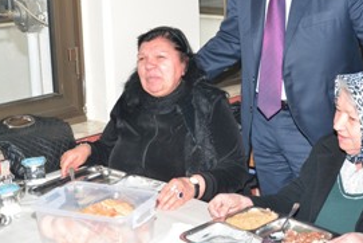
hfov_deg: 32.1
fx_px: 624
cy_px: 56
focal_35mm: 62
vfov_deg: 21.8
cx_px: 256
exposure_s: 1/60
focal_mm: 25
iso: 140
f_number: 4.5
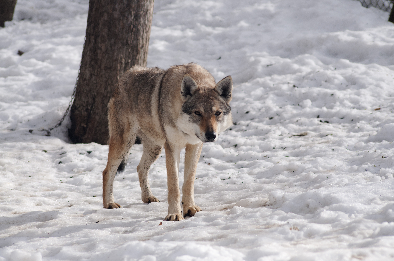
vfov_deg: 7.5
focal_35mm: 183
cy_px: 130
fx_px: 2000
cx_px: 197
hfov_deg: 11.2
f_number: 5.6
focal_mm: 122
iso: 400
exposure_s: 1/4000
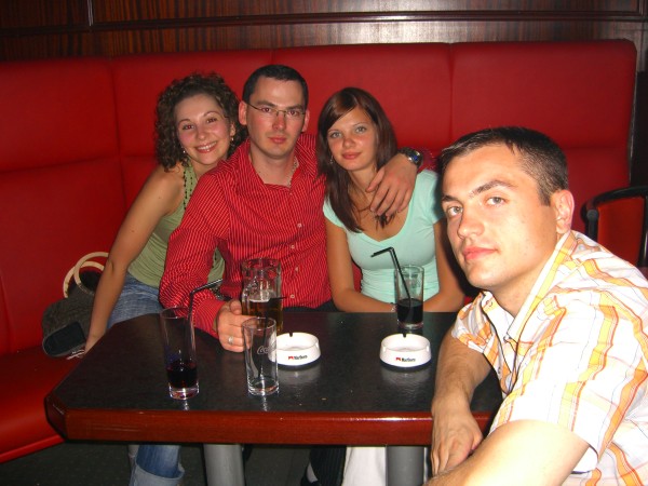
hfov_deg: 49.0
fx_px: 711
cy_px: 243
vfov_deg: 37.7
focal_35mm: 38
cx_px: 324
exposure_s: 1/60
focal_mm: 7.9
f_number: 2.8
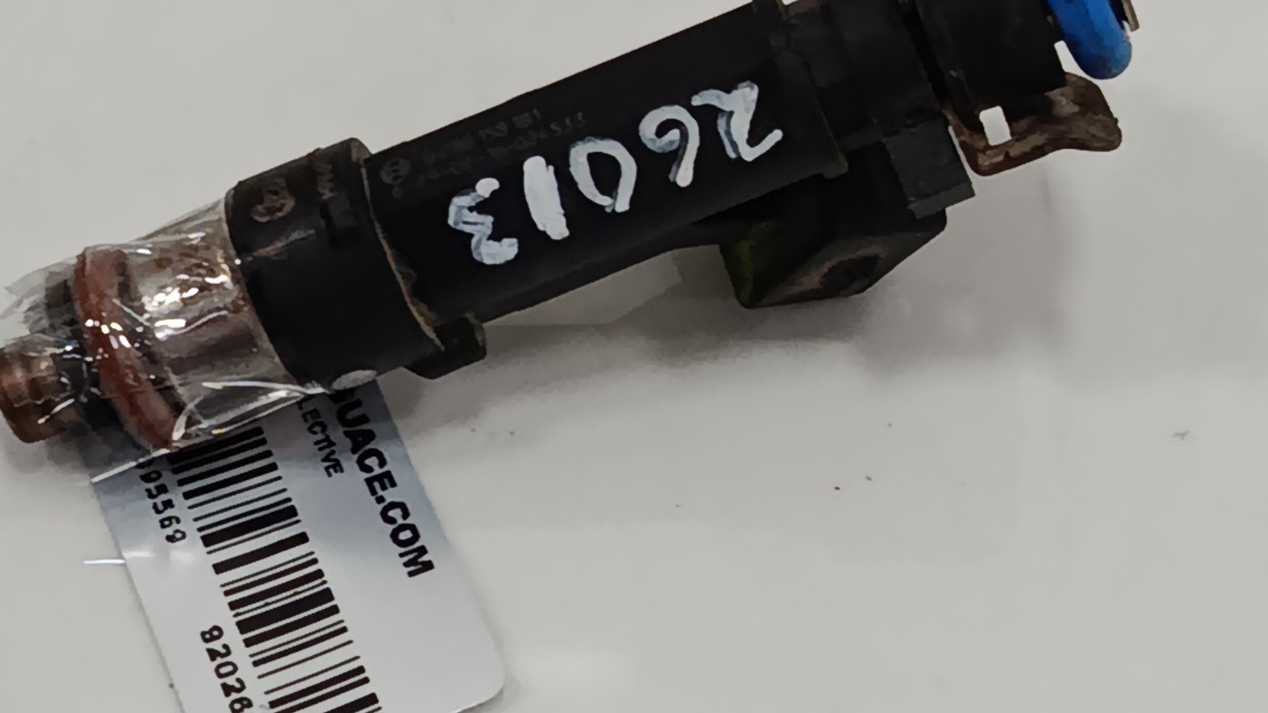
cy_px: 308
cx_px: 627
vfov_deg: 10.8
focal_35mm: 112
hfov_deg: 19.1
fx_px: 3766
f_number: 1.7
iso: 684
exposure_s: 1/100
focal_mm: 5.24
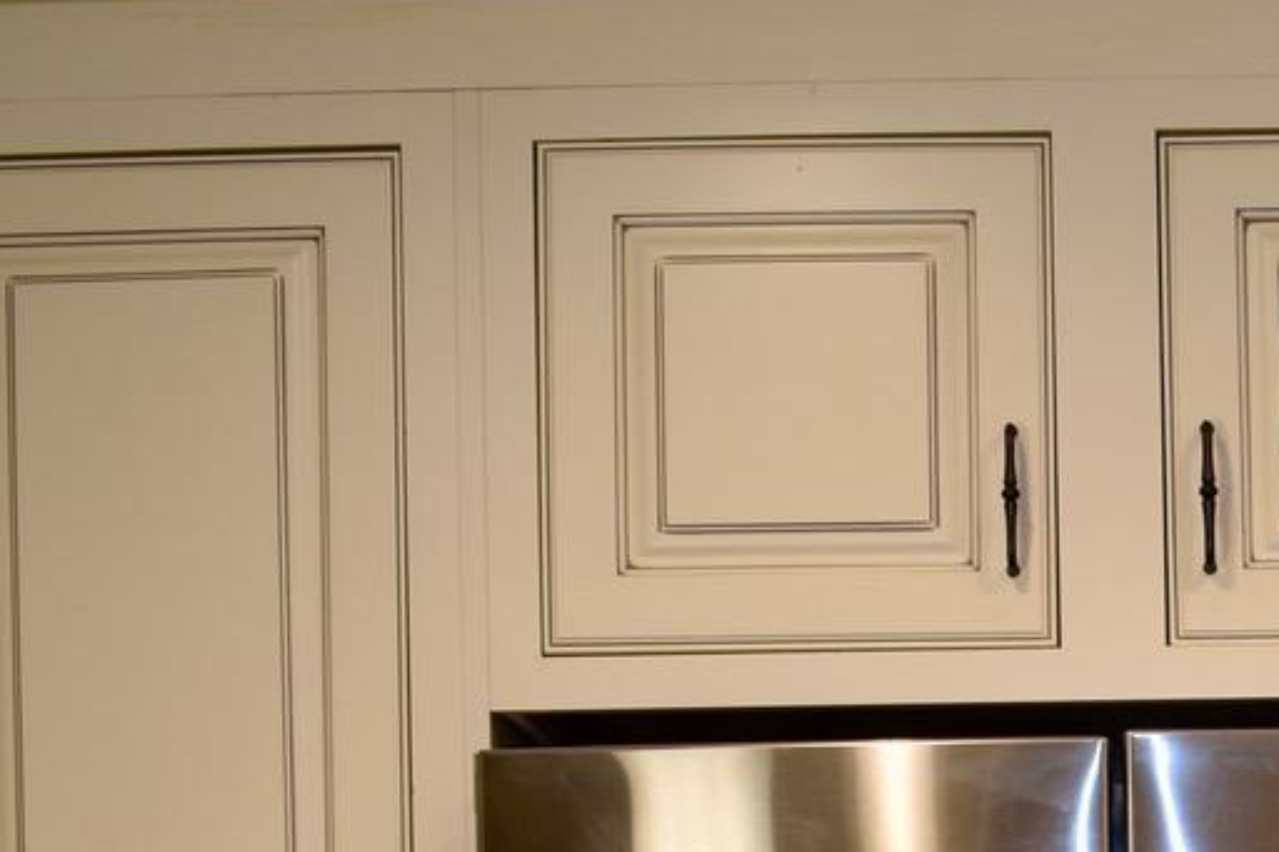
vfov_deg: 11.7
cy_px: 1520
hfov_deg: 18.3
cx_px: 1351
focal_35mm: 108
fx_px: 3836
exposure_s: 1/60
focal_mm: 18
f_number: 3.5
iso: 180
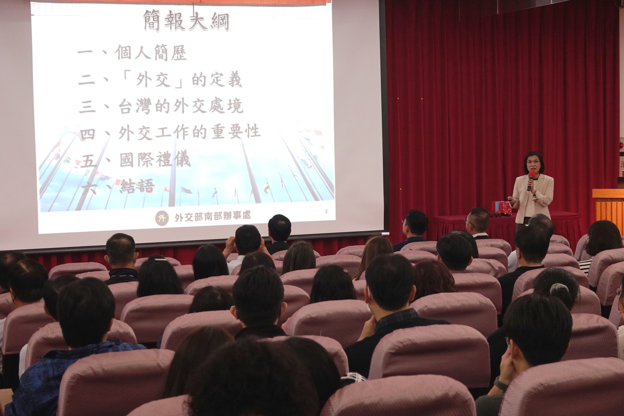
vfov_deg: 20.9
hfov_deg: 31.0
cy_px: 208
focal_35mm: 65
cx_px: 312
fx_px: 1127
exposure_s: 1/80
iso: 640
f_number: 3.5
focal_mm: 23.95
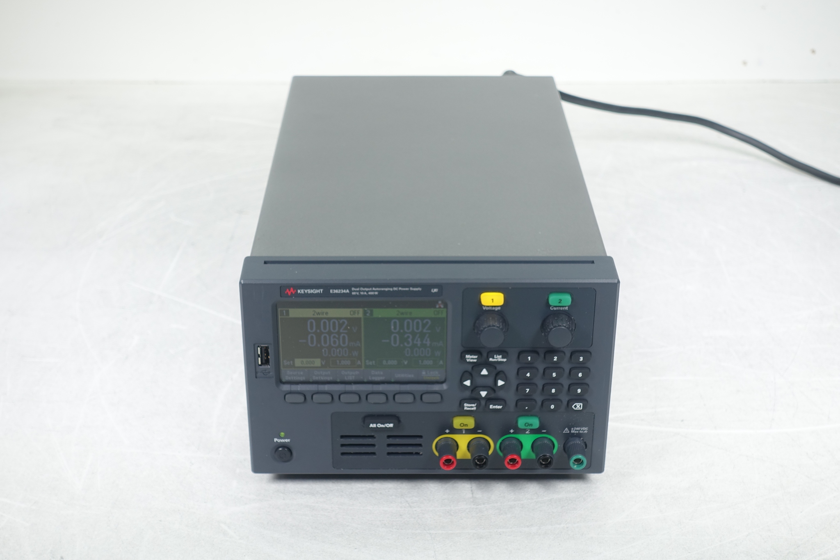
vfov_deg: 23.0
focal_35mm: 59
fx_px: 1376
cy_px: 280
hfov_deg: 33.9
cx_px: 420
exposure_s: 1/100
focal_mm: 21.79
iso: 125
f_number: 4
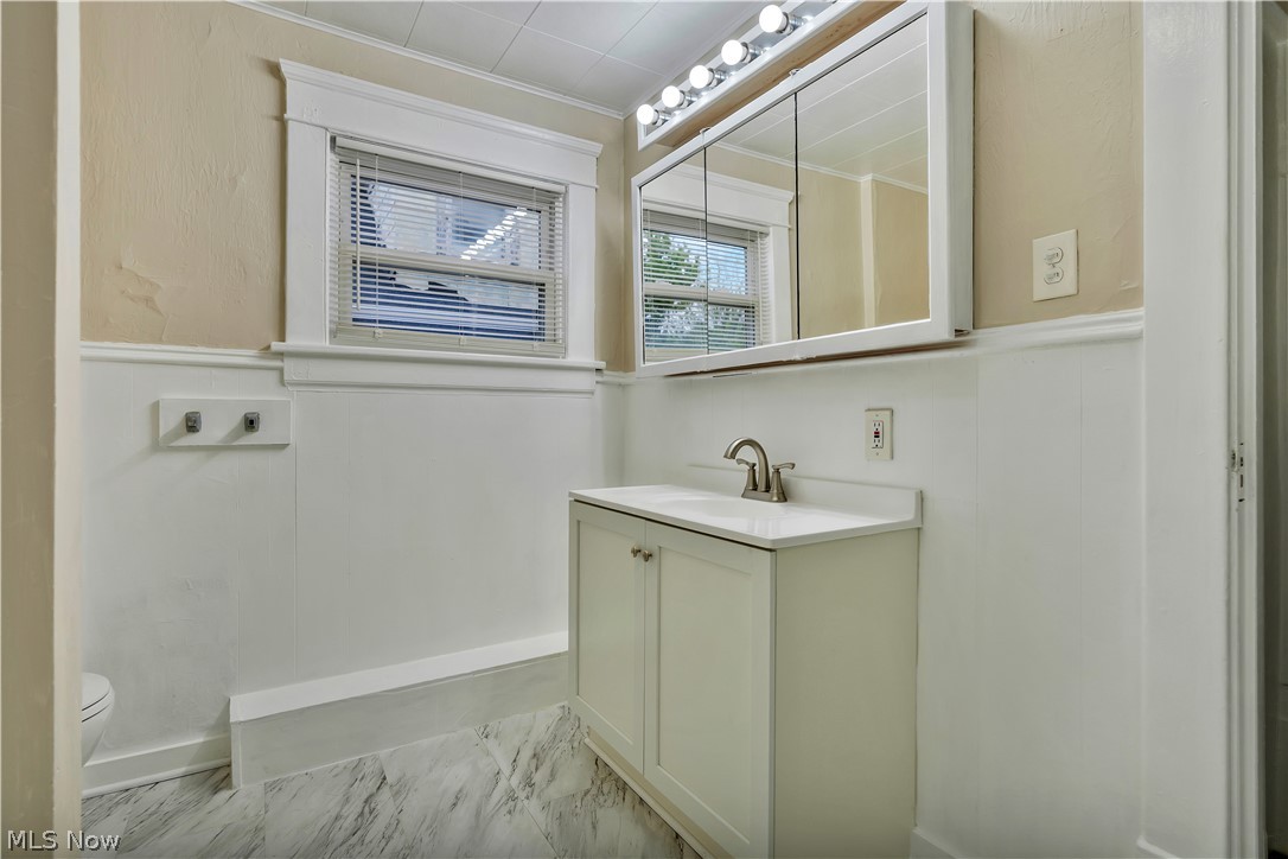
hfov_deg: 93.3
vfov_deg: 70.4
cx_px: 644
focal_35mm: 17
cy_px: 430
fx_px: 608
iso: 400
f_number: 4
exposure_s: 1/250
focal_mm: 17
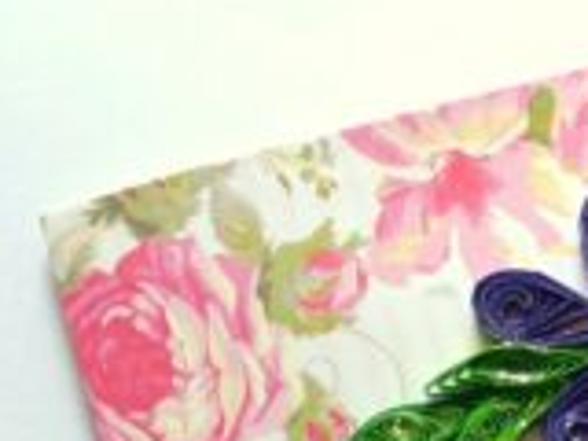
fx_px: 1597
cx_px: 797
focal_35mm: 94
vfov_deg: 14.5
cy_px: 691
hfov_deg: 19.1
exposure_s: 1/100
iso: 100
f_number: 3.2
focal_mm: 4.5
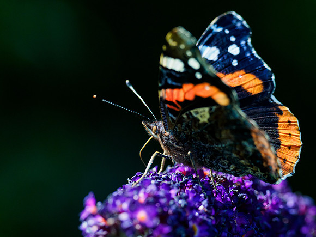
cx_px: 169
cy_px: 118
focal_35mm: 641
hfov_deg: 3.1
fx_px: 5852
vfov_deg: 2.3
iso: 1000
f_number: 4.5
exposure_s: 1/640
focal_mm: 300
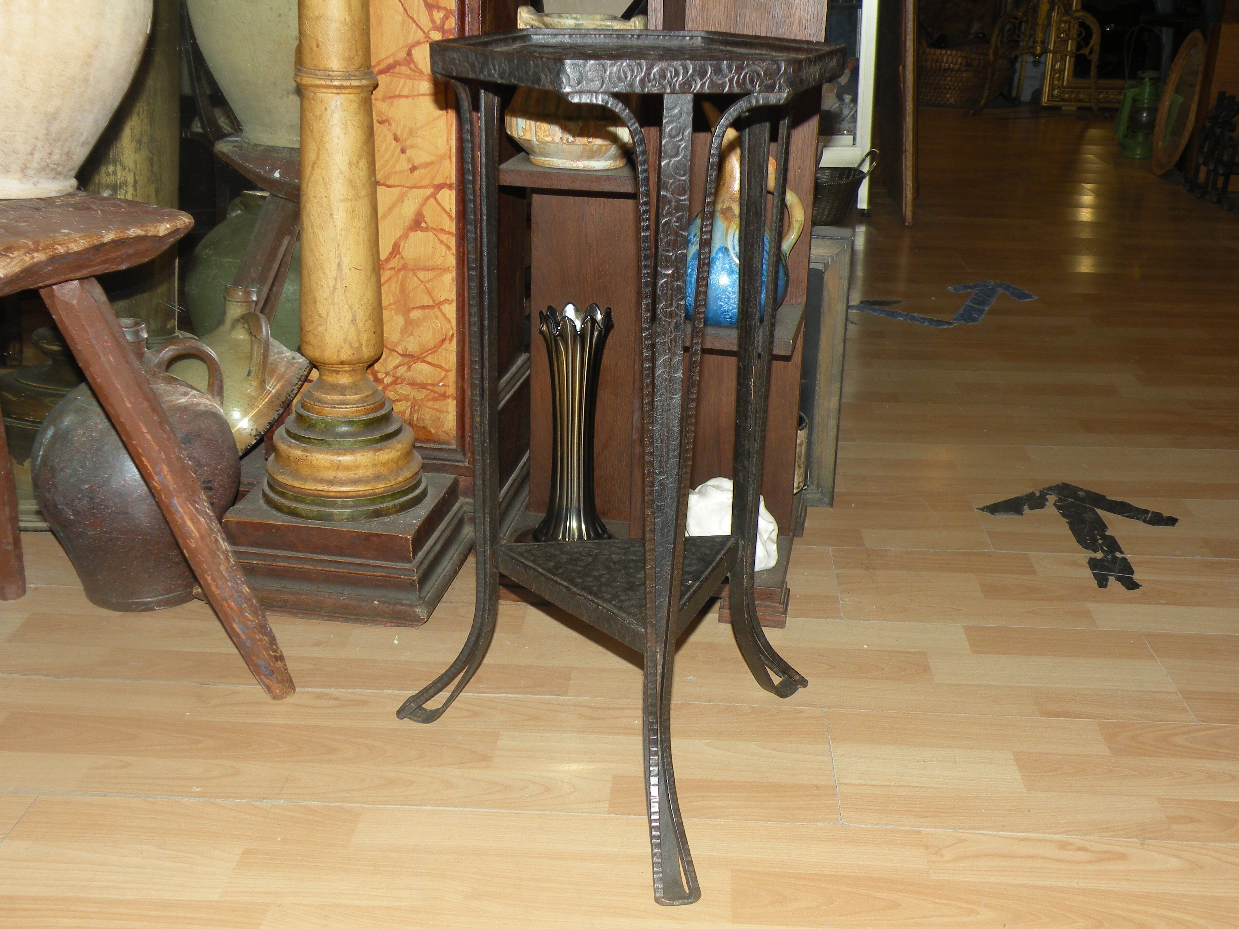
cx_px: 620
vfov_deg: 34.3
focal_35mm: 42
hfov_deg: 44.8
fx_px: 1503
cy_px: 464
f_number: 3.2
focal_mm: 7.4
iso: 64
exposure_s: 1/60
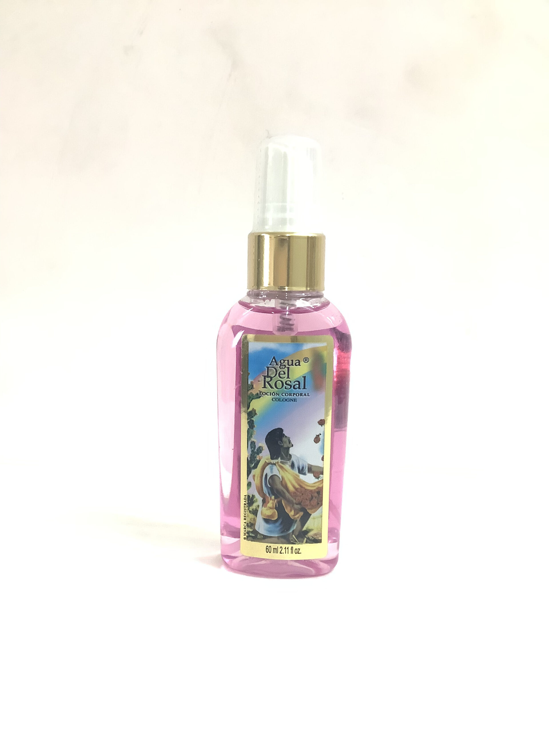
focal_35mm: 31
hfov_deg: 45.4
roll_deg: -0.2
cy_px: 366
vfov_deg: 58.4
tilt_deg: -9.3
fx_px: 656
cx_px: 274
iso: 200
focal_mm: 3.3
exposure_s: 1/60
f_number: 2.4
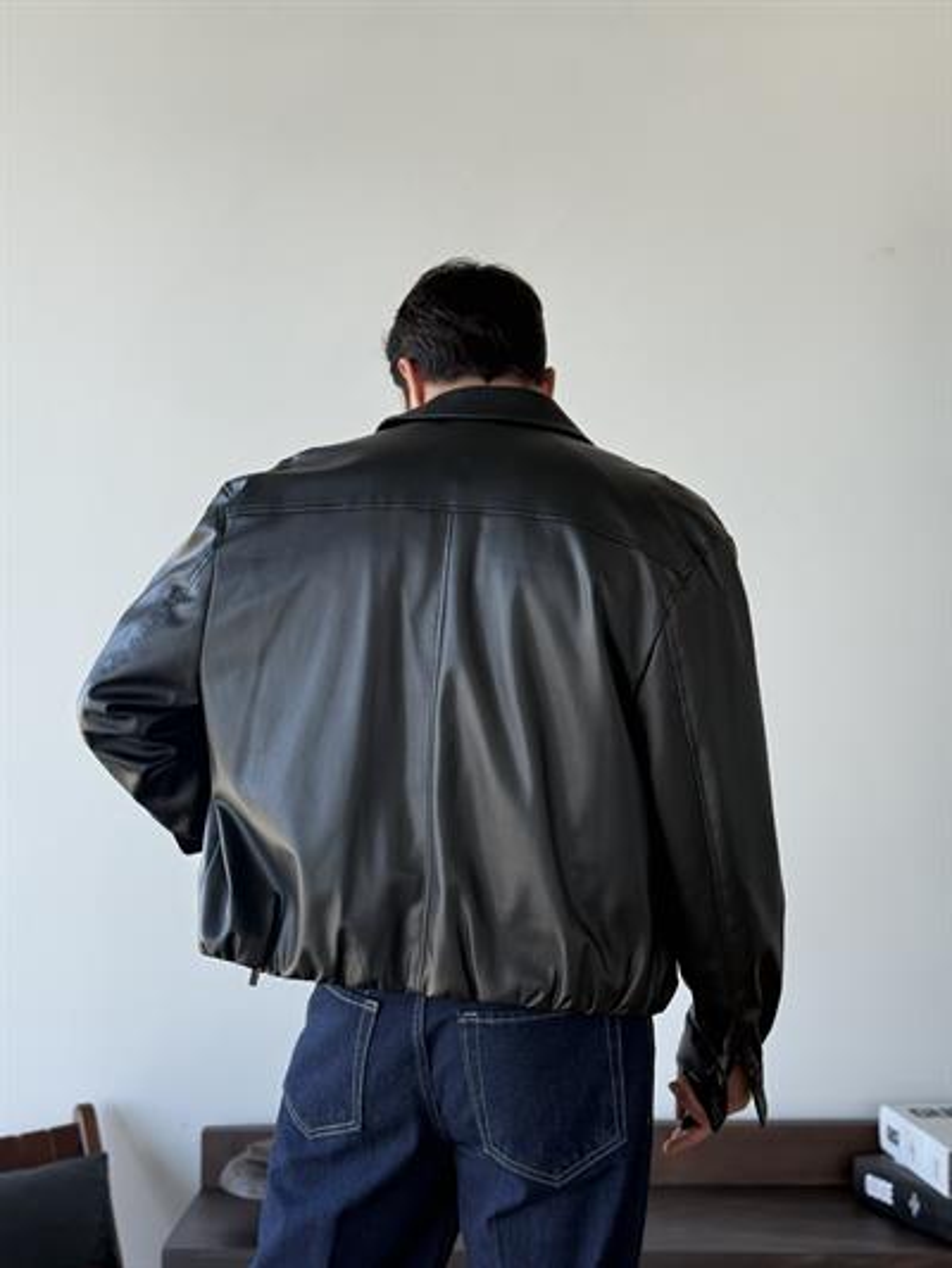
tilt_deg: +2.0
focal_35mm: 48
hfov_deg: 30.3
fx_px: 1759
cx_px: 476
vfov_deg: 39.6
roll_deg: +0.2
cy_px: 634
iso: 80
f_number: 1.78
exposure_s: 1/281
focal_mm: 6.76
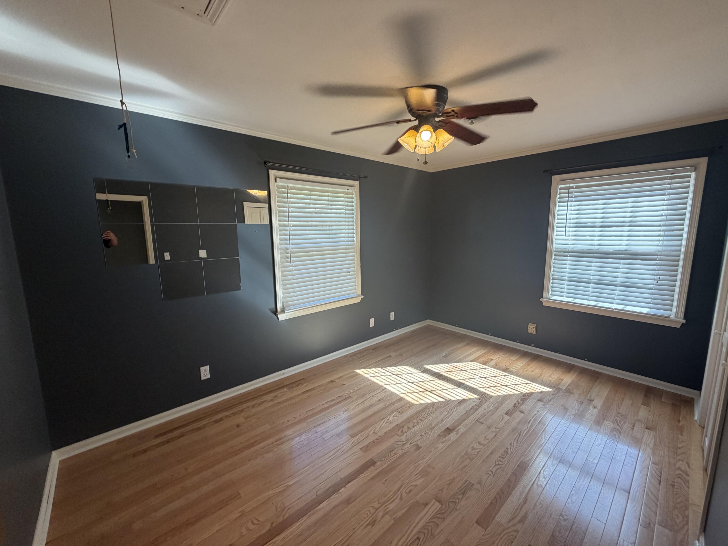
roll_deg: +0.4
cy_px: 273
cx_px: 364
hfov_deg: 102.1
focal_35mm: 14
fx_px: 294
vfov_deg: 85.7
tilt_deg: -9.6
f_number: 2.2
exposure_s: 1/120
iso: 160
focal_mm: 2.22
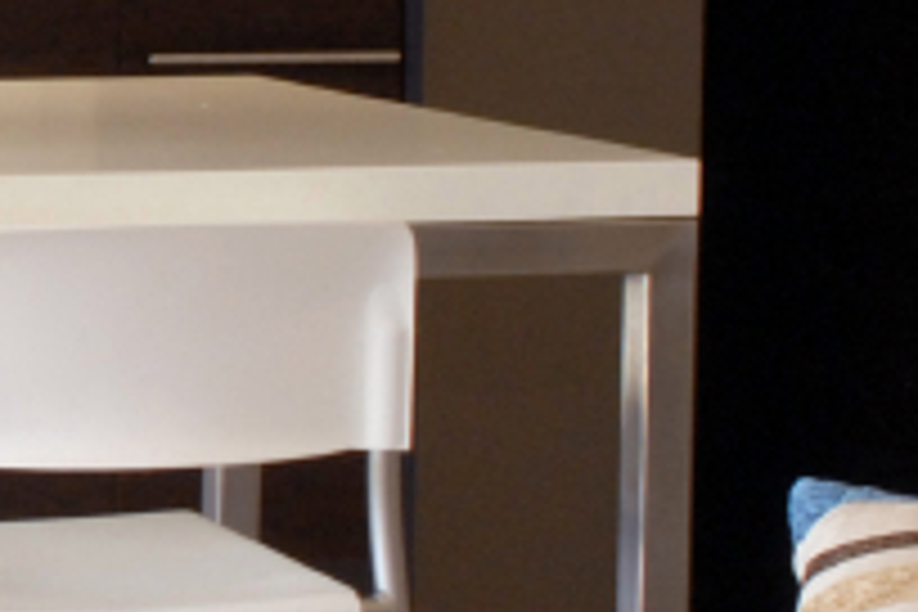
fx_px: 5561
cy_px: 83
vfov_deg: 6.3
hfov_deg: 9.0
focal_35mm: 218
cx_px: -817
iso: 400
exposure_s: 1/4
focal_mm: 35
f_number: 16
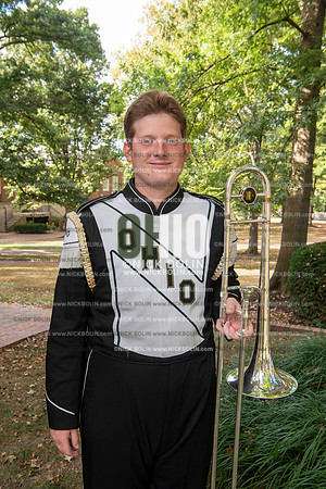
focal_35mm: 35
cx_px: 163
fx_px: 475
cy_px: 244
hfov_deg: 37.9
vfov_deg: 54.4
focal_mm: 35
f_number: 8
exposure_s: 1/100
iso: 500
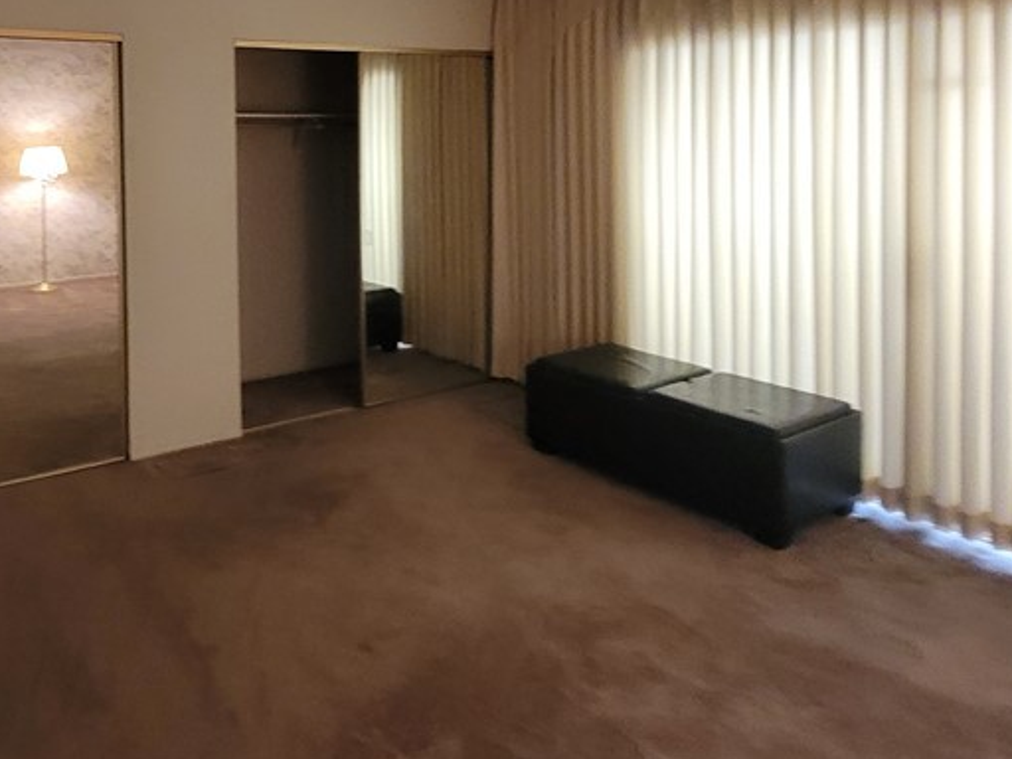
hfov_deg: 64.1
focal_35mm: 26
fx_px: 760
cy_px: 150
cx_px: 279
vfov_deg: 49.9
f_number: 2.2
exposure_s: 1/60
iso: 400
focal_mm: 2.2
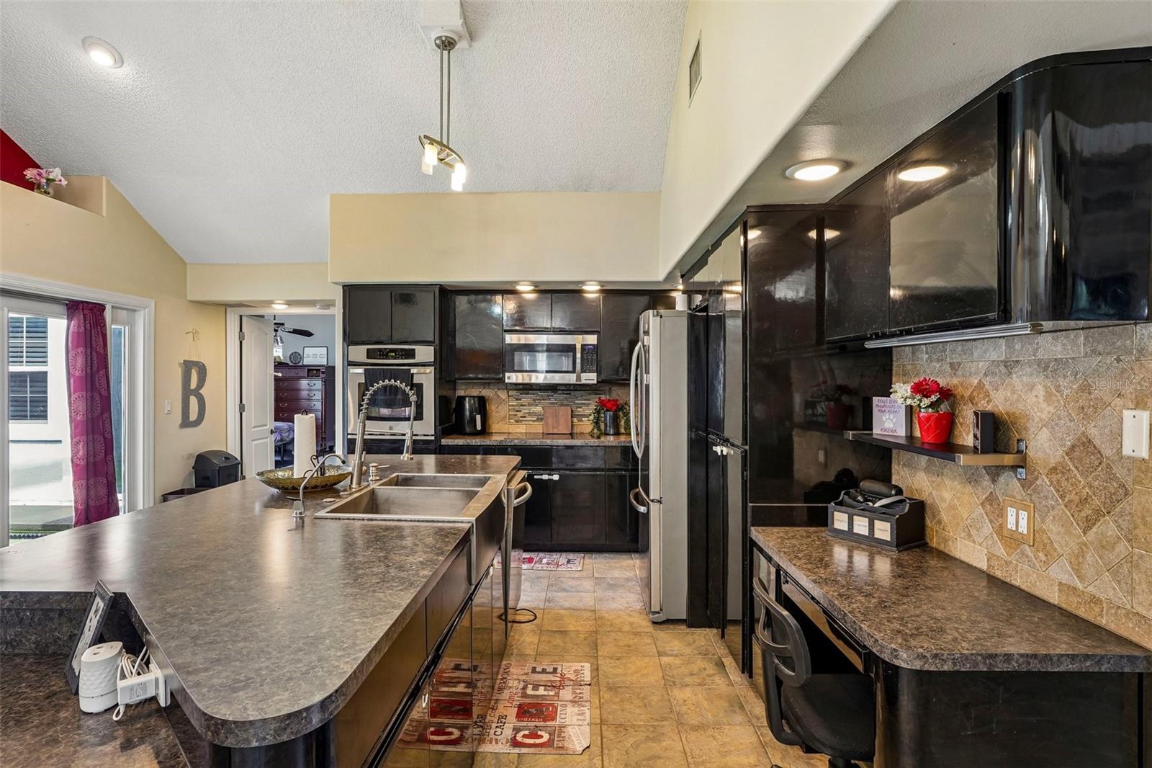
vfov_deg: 64.5
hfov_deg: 86.9
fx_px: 608
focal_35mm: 19
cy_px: 384
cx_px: 576
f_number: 9
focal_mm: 19
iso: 100
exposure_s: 1.6
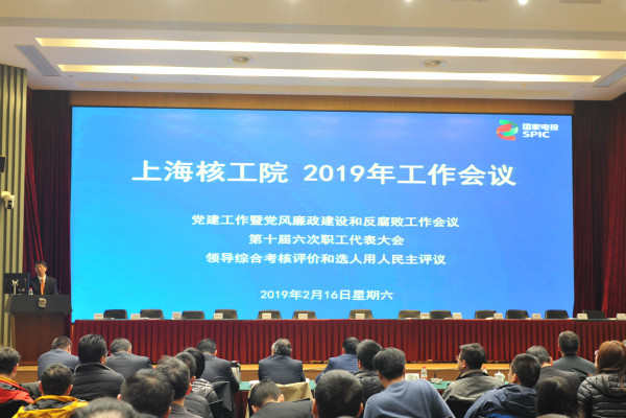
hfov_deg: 58.7
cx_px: 313
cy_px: 209
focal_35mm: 32
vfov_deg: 41.1
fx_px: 556
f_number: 4
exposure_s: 1/80
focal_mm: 32
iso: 1100
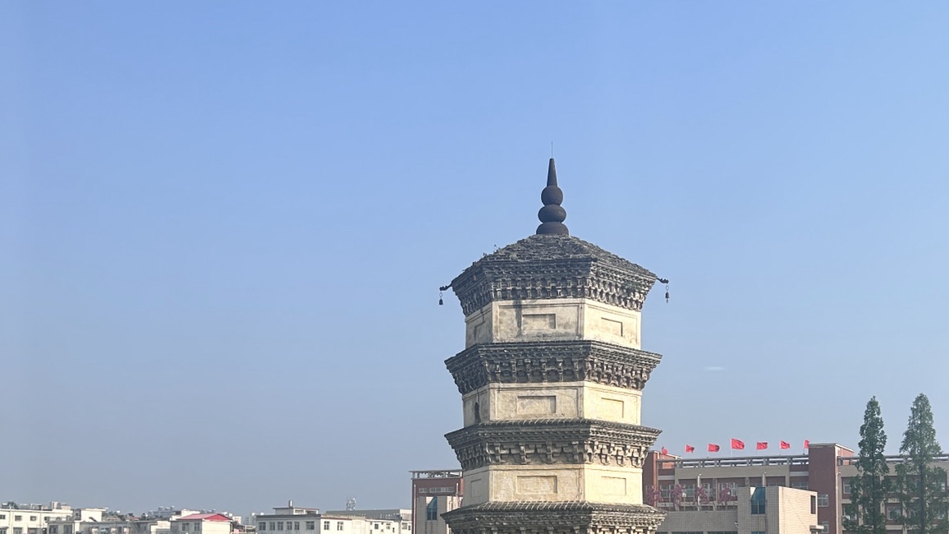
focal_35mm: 49
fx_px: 1233
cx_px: 552
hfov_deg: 42.0
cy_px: 470
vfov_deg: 23.8
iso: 50
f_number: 1.5
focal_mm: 5.7
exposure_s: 1/3257
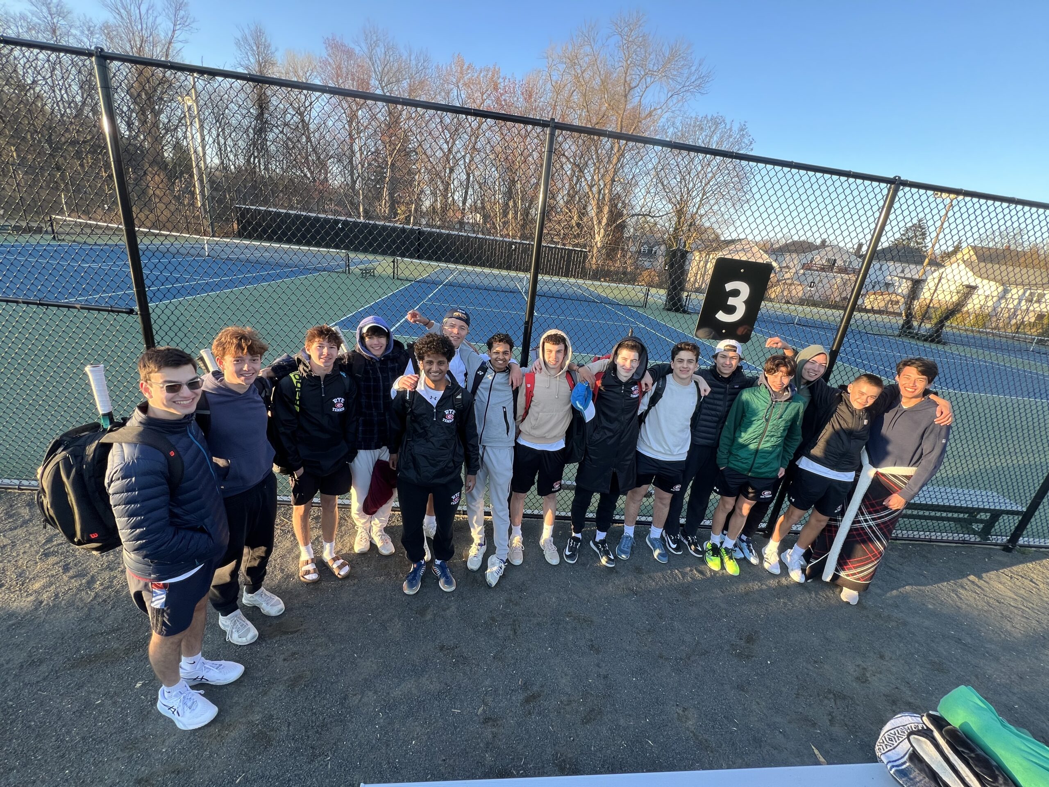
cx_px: 524
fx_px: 394
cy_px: 394
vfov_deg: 89.9
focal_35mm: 13
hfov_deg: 106.2
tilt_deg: -18.6
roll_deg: -6.5
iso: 32
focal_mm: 1.57
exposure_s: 1/104
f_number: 1.8
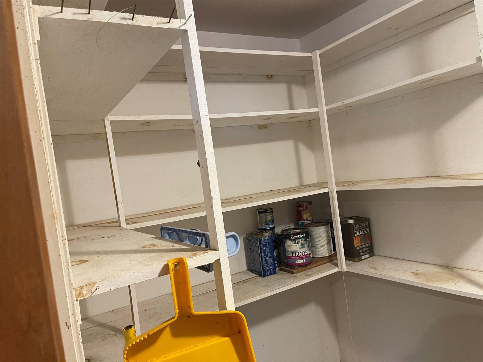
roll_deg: +7.4
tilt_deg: -2.2
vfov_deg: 54.9
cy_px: 181
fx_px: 349
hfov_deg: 69.4
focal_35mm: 25
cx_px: 242
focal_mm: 5.1
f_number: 1.6
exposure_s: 1/60
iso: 400
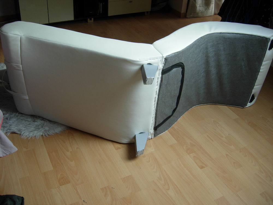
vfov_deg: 39.7
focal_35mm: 36
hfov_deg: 51.4
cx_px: 136
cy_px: 102
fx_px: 284
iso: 50
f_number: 2.7
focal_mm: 7.5
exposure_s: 1/39.1
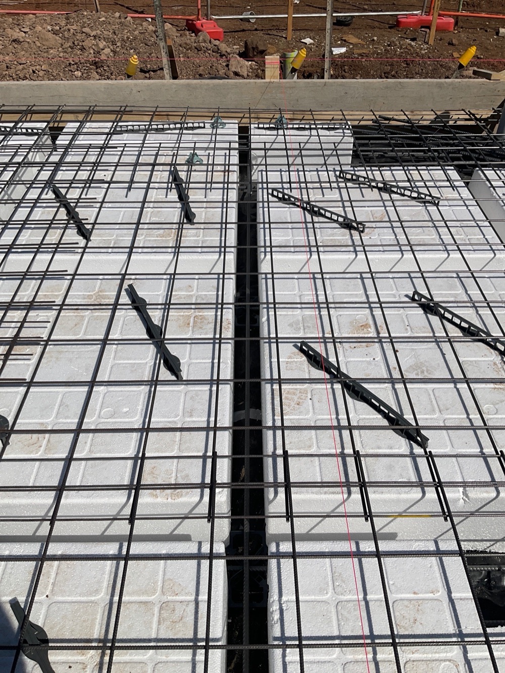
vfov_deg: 61.7
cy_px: 336
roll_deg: +1.0
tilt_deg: -41.4
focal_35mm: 29
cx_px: 252
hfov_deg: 48.2
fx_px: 564
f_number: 1.8
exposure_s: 1/10204
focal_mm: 3
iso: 20
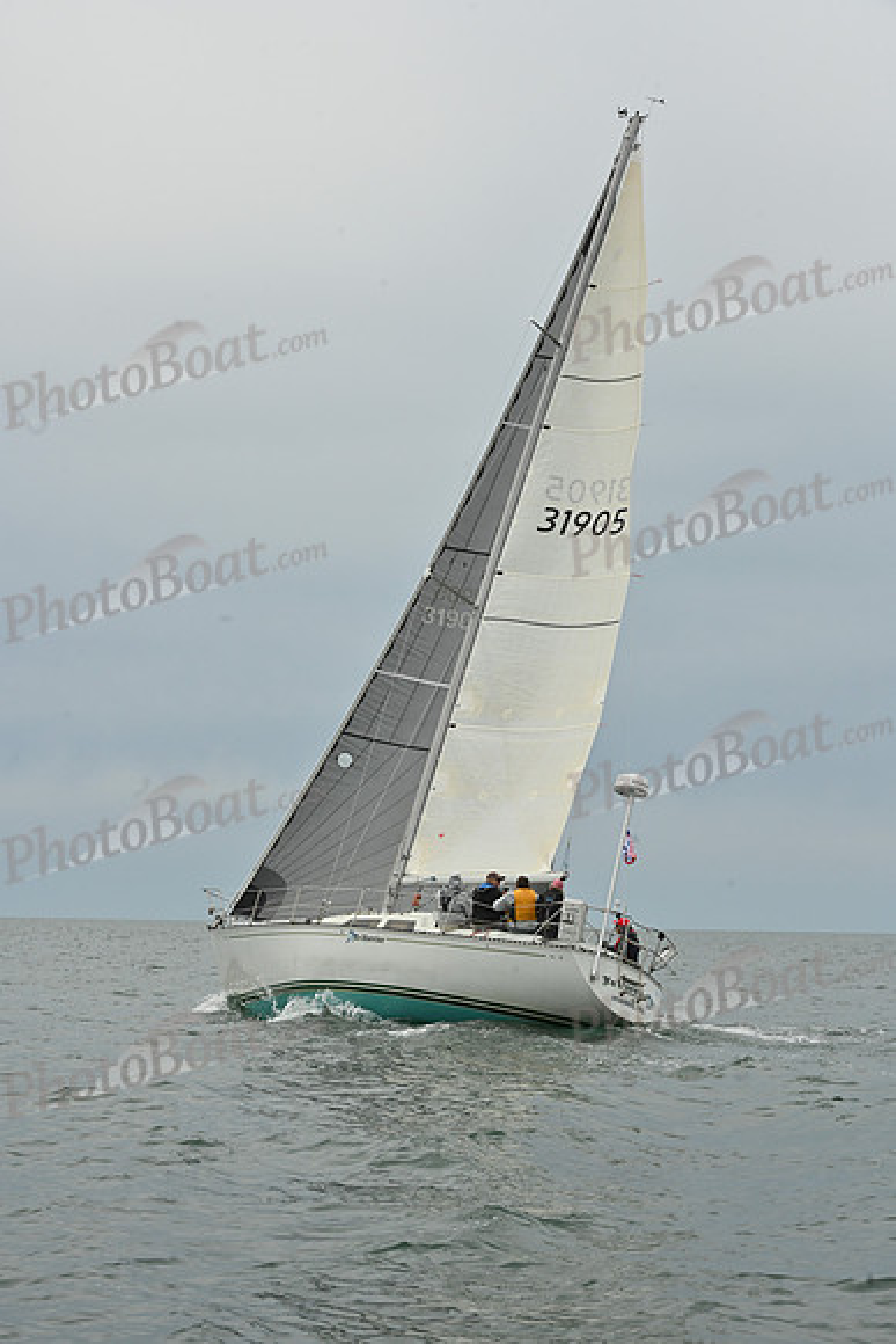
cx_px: 448
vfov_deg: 28.8
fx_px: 2612
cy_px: 672
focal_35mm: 70
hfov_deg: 19.5
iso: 320
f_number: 11
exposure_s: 1/800
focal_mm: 70
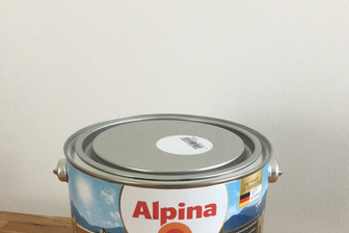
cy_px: 203
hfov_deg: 41.1
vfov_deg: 27.2
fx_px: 465
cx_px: 176
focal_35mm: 48
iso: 160
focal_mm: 3.3
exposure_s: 1/33
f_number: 2.4
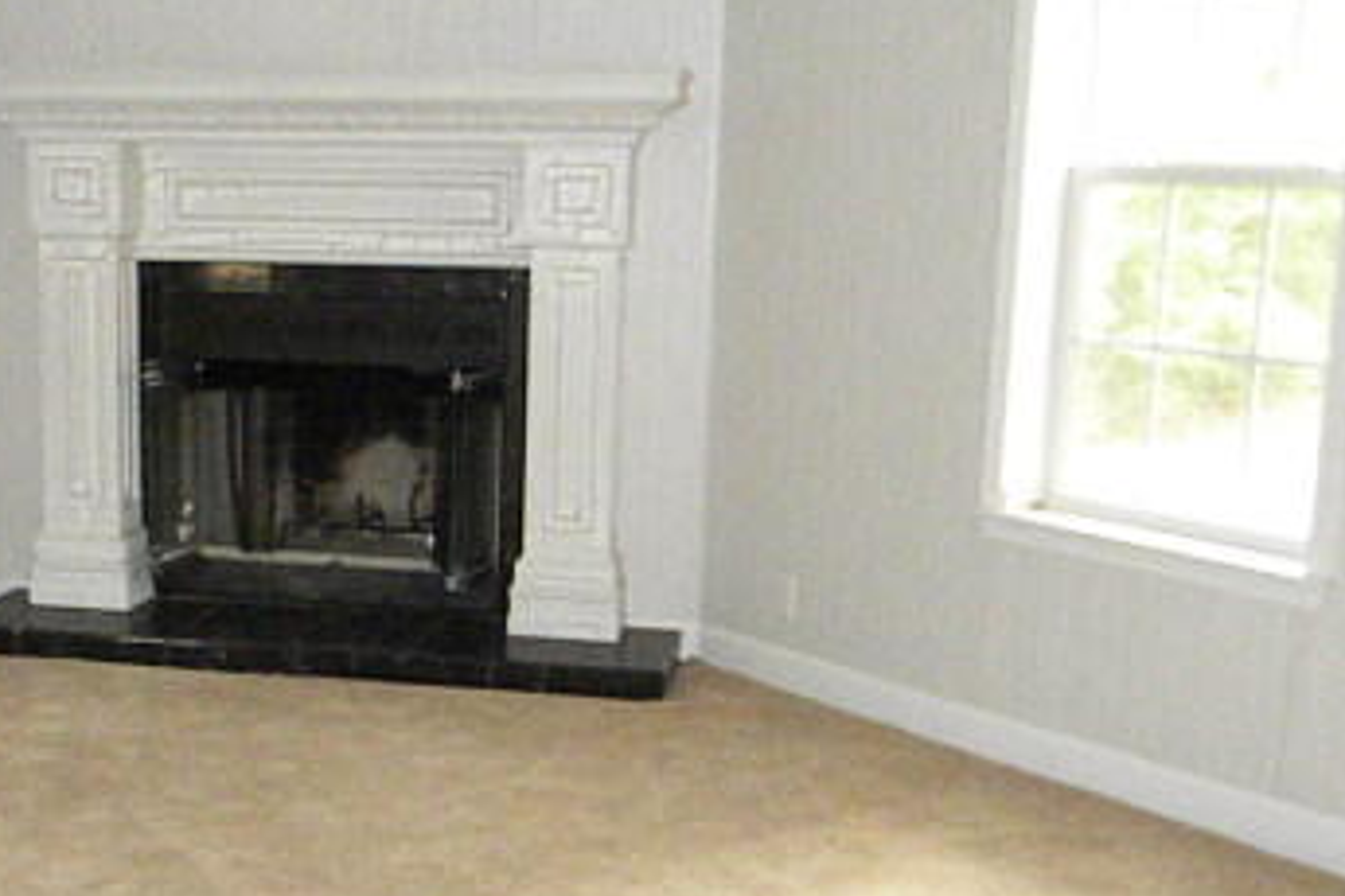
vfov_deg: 25.0
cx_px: 382
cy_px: 541
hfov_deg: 36.2
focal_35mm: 54
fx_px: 2017
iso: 2011
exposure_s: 1/58
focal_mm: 5
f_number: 3.5
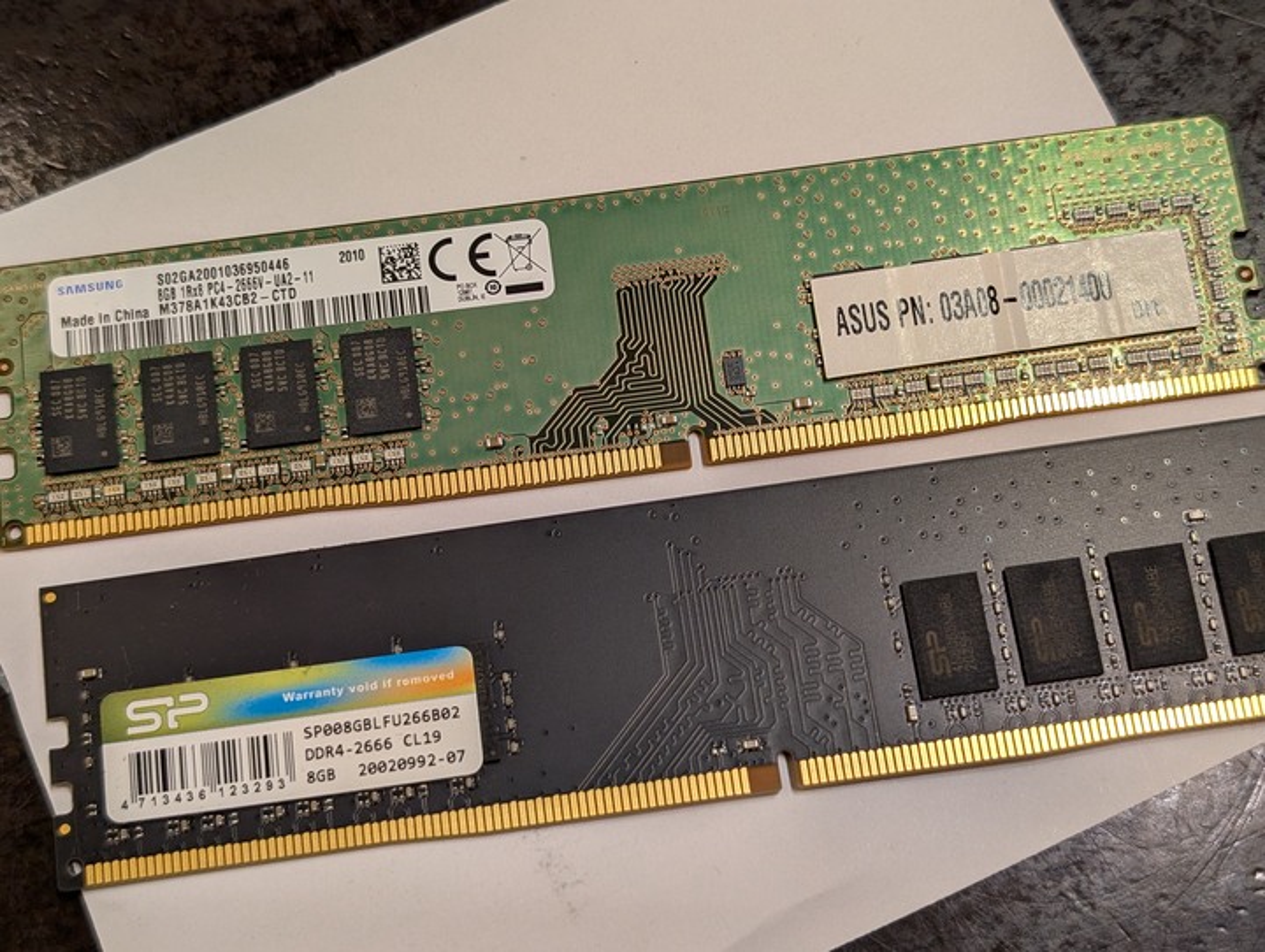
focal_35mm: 49
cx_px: 632
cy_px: 476
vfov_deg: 29.7
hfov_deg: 38.9
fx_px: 1793
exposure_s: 1/24
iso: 26
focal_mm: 6.9
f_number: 1.68
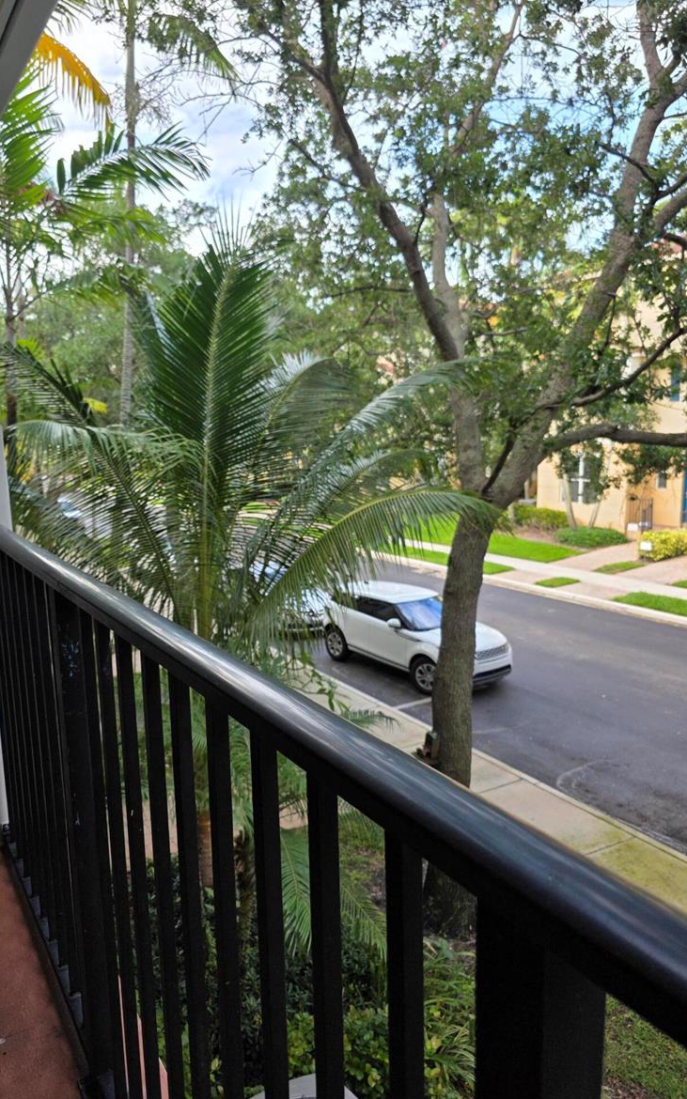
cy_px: 553
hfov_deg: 49.0
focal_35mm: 25
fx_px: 749
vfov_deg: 72.6
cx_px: 274
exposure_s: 1/180
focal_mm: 6.3
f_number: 1.7
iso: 50
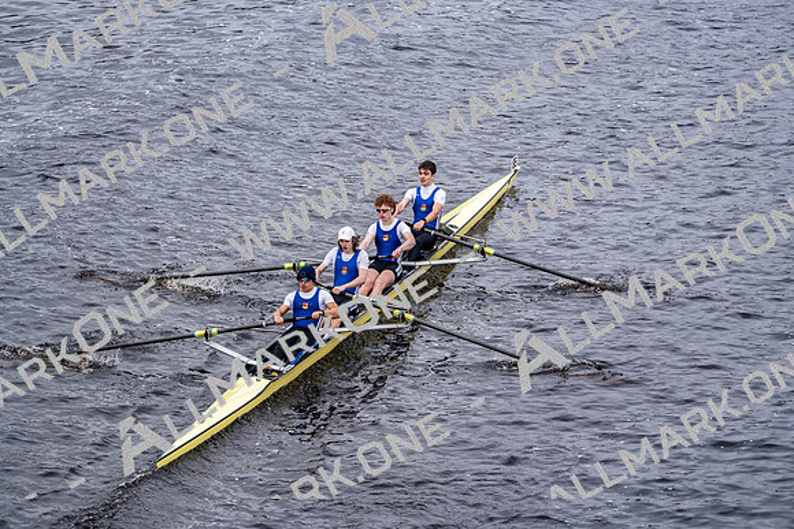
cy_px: 264
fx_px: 4412
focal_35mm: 200
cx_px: 397
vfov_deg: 6.9
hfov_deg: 10.3
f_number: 2.8
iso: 250
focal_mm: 200
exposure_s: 1/2000
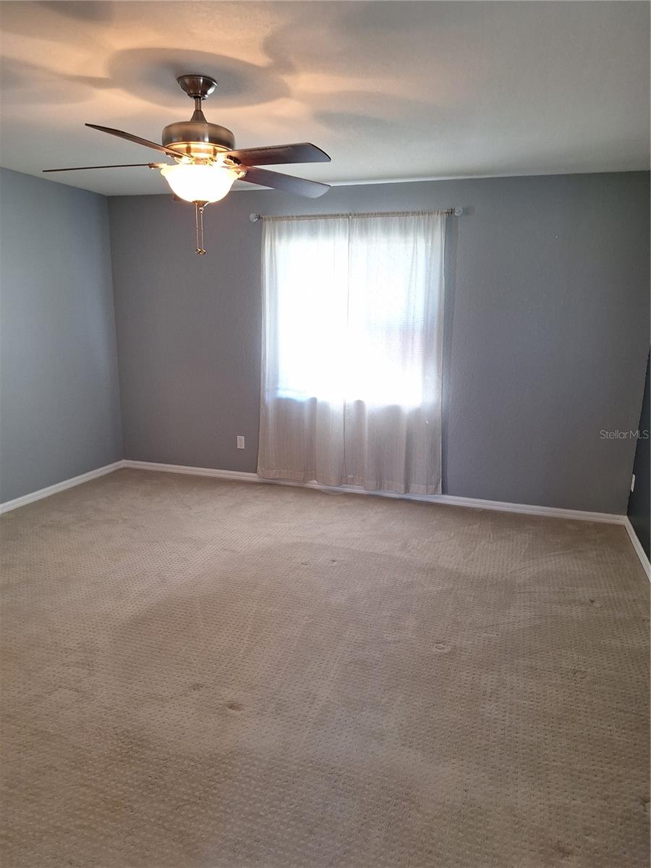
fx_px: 577
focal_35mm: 23
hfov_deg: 58.9
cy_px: 434
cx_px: 326
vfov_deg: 73.9
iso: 80
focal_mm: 5.54
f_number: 1.8
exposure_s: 1/50
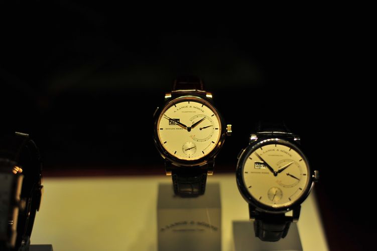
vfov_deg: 27.0
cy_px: 126
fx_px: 523
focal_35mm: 50
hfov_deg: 39.6
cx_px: 188
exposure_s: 1/200
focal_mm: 50
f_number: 2.2
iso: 250
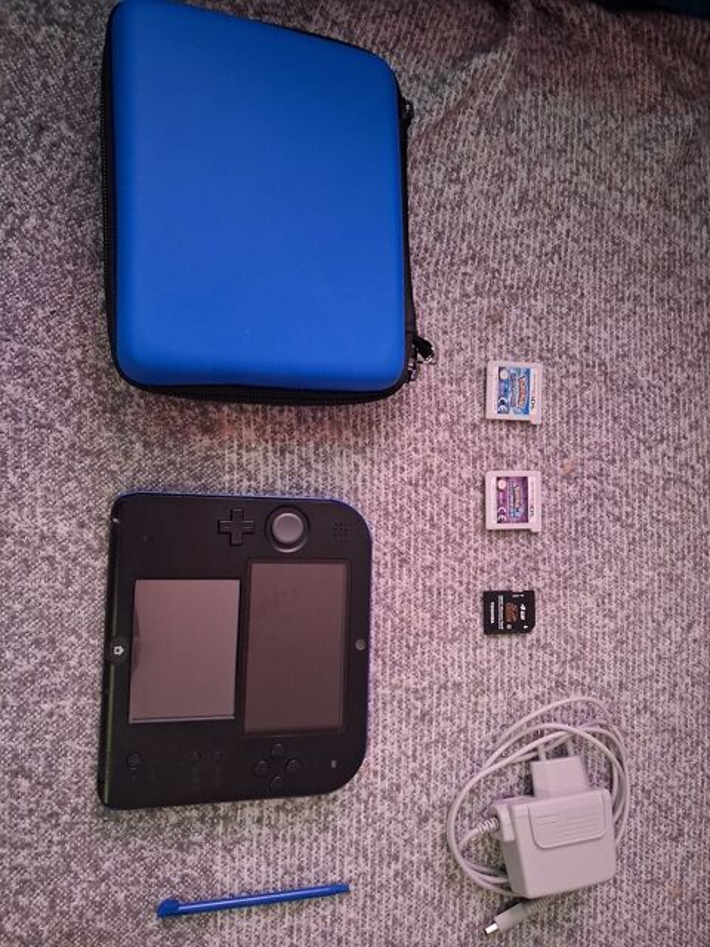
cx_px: 355
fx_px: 738
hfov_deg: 51.4
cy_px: 474
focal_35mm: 27
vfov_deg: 65.3
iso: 800
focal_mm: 4
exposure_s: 1/25
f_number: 1.8
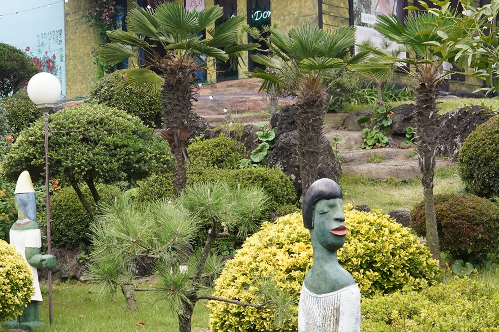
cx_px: 136
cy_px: 170
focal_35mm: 78
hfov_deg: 25.7
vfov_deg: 17.5
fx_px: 1081
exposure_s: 1/100
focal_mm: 35
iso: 400
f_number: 8
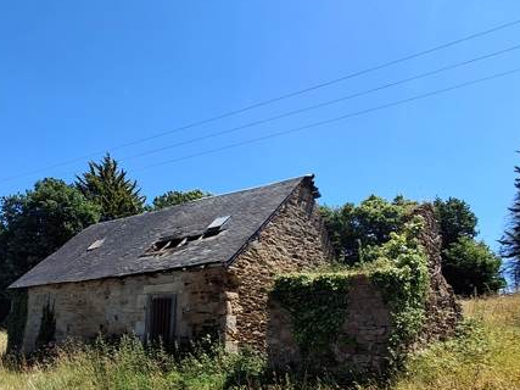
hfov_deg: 59.4
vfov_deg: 45.8
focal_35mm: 30
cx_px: 202
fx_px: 451
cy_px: 269
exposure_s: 1/748
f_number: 2.2
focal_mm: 1.64
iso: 40
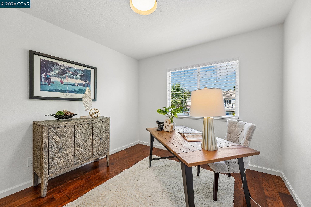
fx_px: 121
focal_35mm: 14
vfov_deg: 81.2
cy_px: 104
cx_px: 156
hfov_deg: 104.3
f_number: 8
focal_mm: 14
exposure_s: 1/30
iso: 500
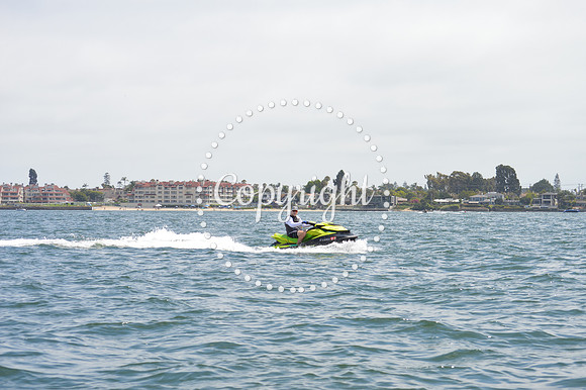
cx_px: 293
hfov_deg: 24.6
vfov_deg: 16.5
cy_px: 195
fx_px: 1342
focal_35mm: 82
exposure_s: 1/320
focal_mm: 55
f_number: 9
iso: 100
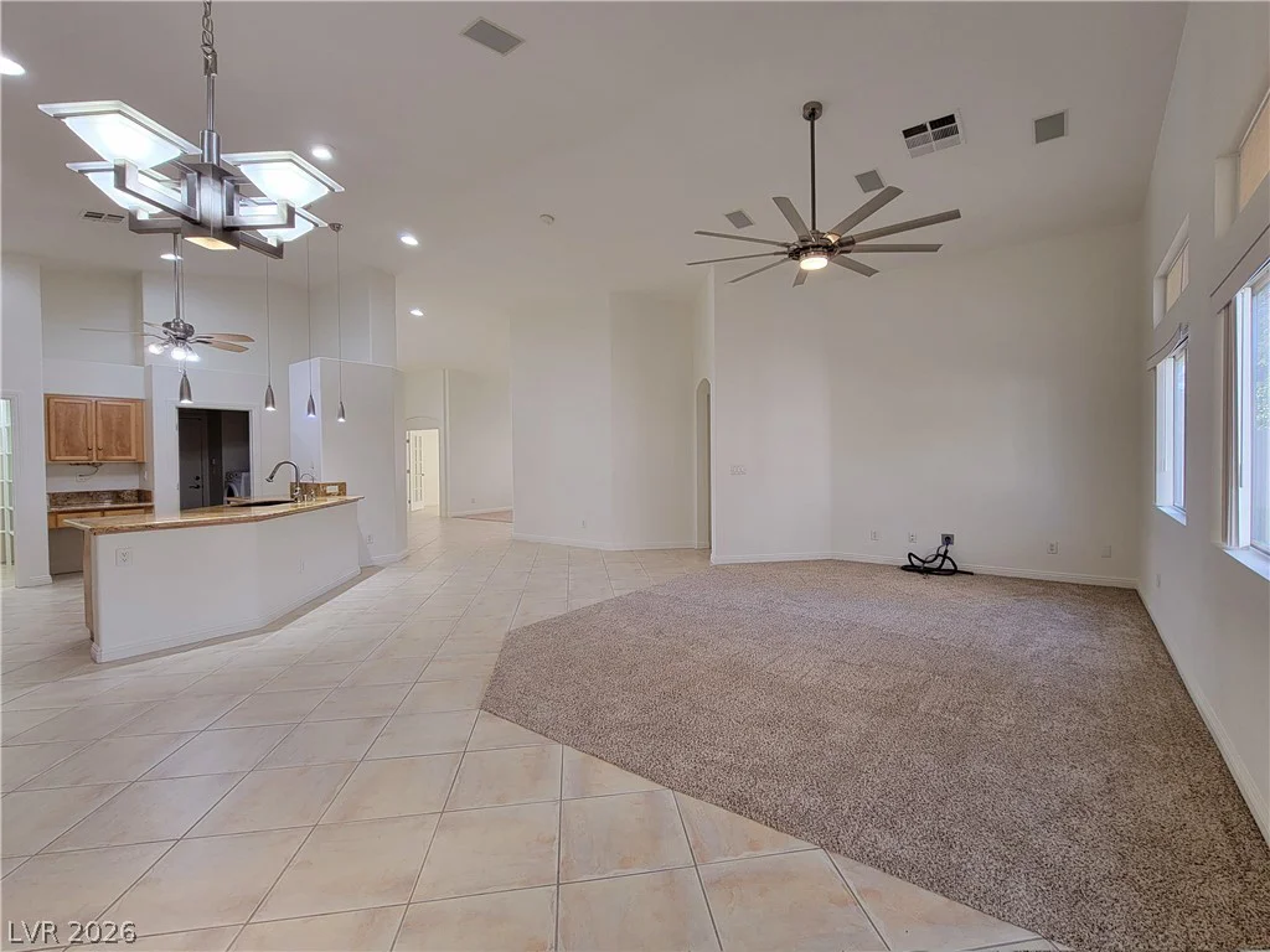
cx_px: 635
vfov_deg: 89.9
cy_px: 476
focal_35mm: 13
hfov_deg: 106.2
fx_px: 477
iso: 100
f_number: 2.2
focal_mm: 2.2
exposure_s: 1/60
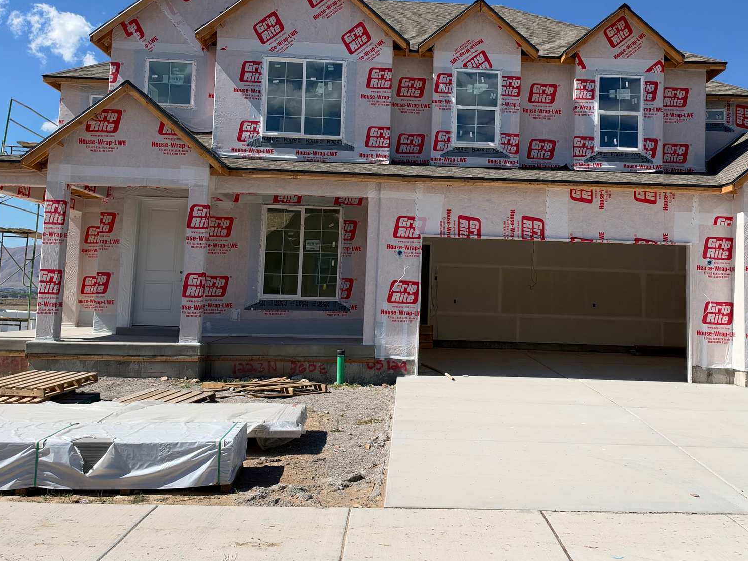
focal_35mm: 40
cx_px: 462
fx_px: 864
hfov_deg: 46.4
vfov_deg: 35.8
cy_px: 221
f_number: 1.8
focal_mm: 6.93
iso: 64
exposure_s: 1/6024
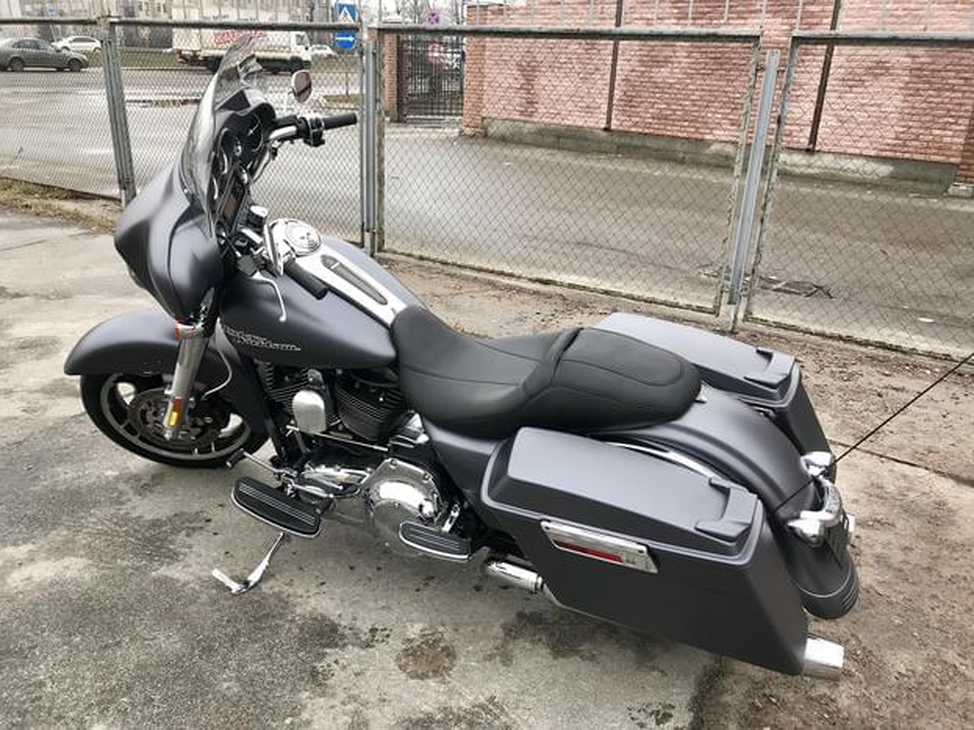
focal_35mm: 28
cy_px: 365
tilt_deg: -20.3
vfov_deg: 49.7
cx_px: 487
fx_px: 788
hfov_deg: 63.5
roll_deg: -2.9
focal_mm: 3.99
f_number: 1.8
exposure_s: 1/118
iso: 20
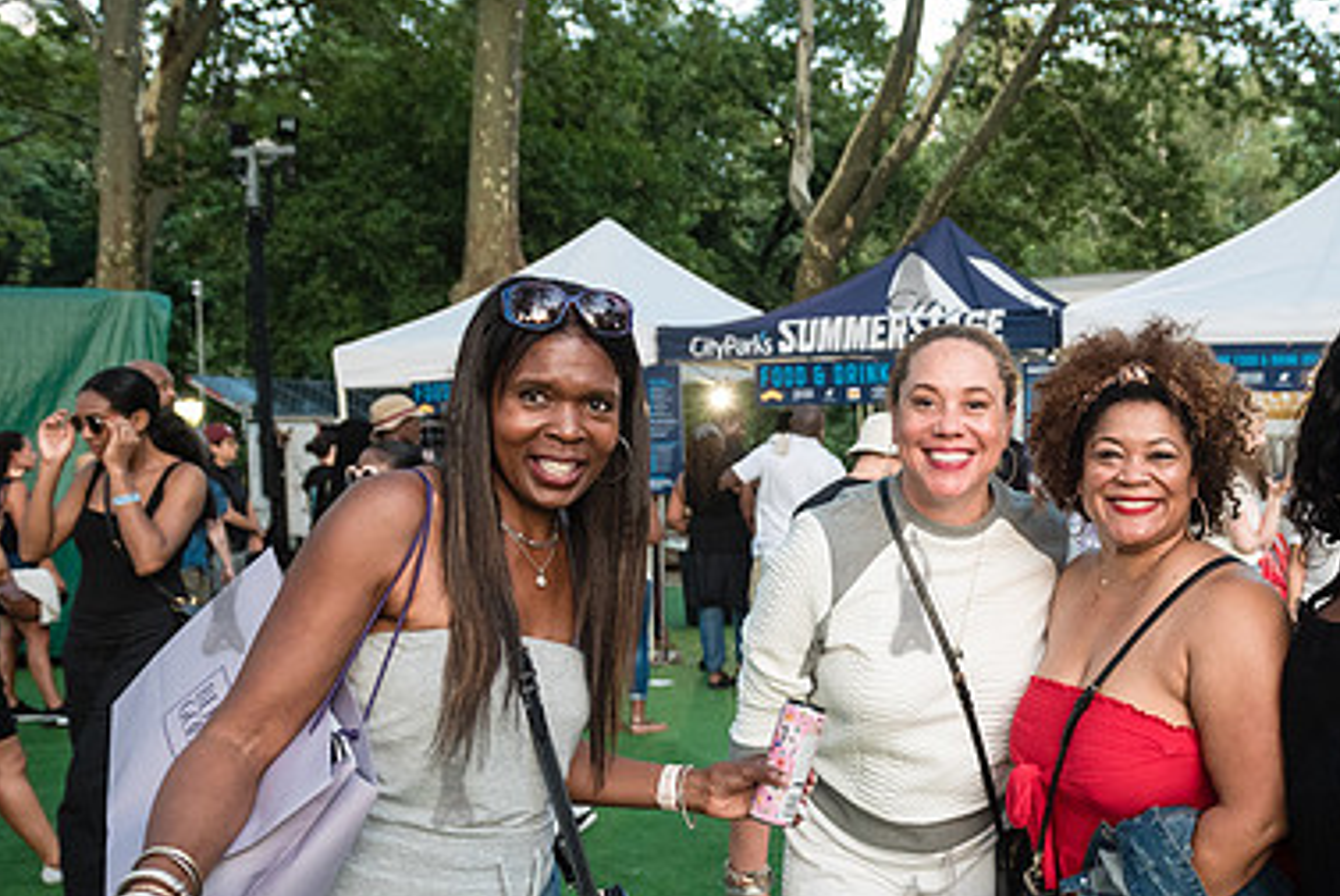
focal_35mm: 42
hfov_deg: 44.7
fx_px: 1564
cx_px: 1021
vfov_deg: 31.7
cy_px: 584
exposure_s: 1/160
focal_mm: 24
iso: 1600
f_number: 4
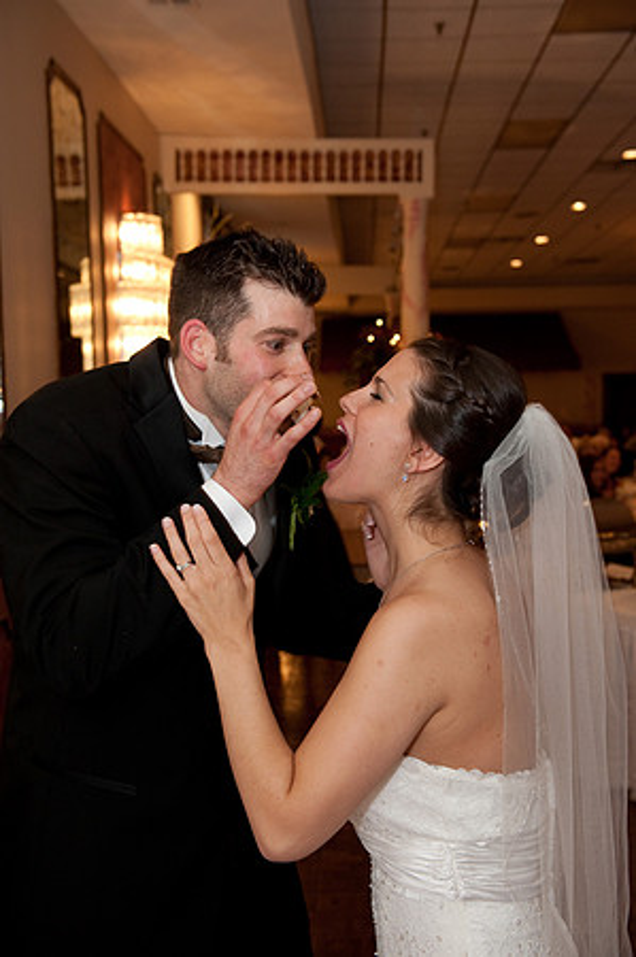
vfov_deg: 46.4
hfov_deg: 31.8
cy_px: 478
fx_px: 1115
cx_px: 318
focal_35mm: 42
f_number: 4.5
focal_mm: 42
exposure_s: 1/60
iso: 1250
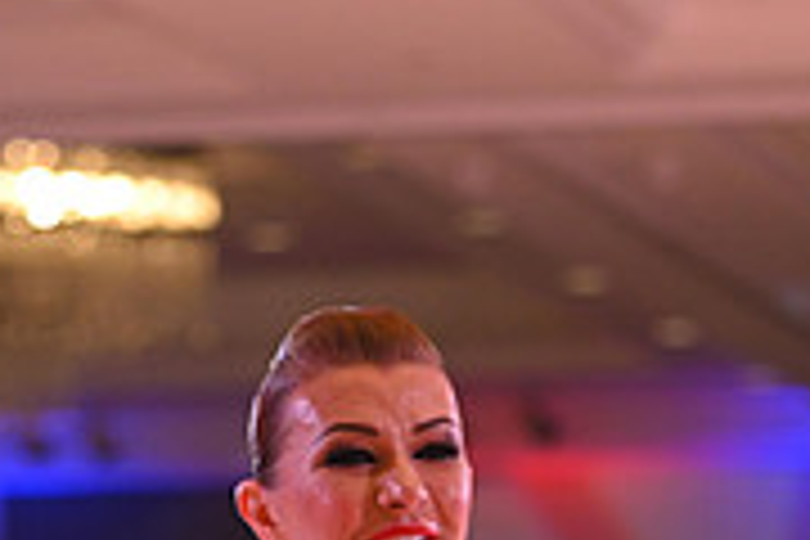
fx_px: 7964
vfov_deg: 3.9
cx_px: 706
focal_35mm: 354
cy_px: 727
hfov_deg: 5.8
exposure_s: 1/200
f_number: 4.5
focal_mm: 110
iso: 1600
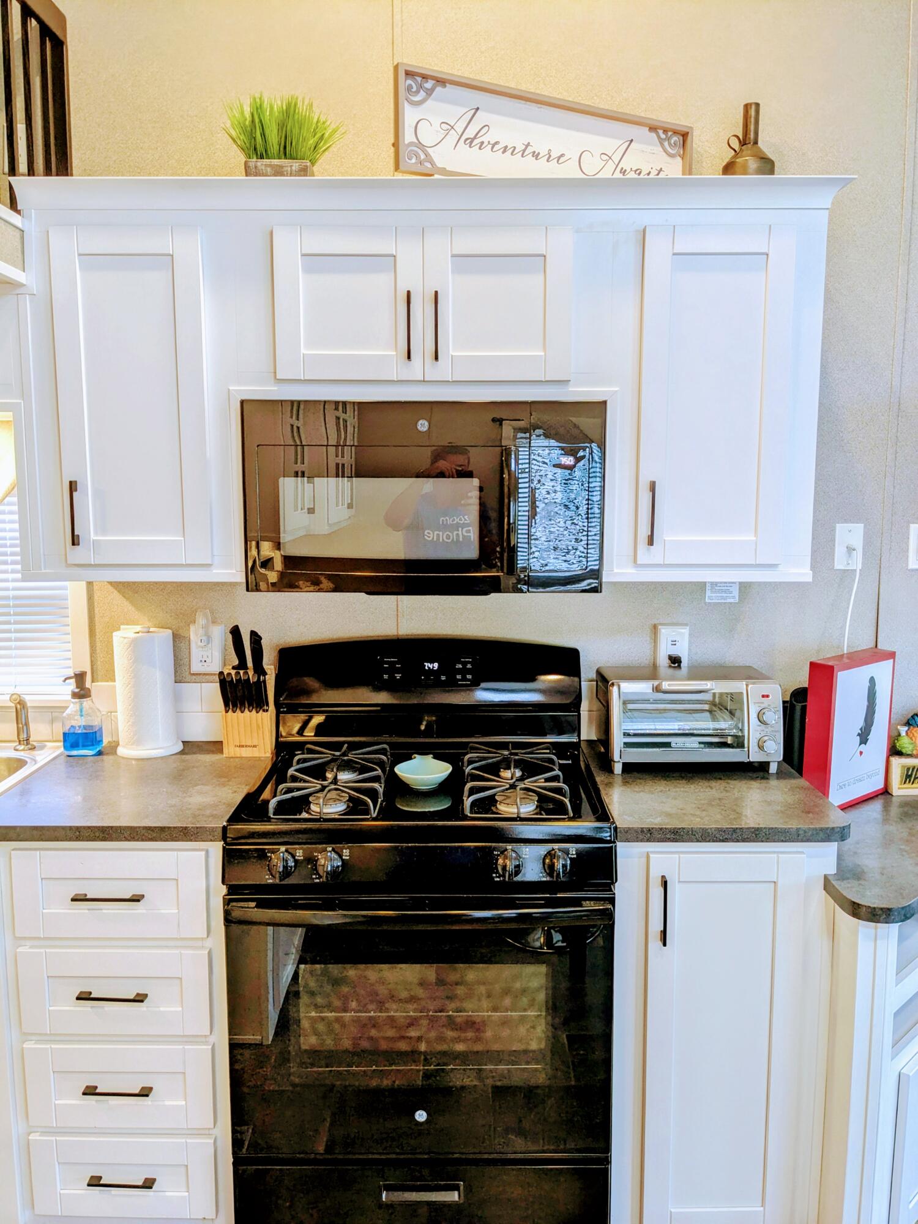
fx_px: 955
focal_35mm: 27
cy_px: 612
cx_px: 459
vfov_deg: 65.3
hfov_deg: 51.4
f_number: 1.73
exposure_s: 1/30
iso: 73
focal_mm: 4.38
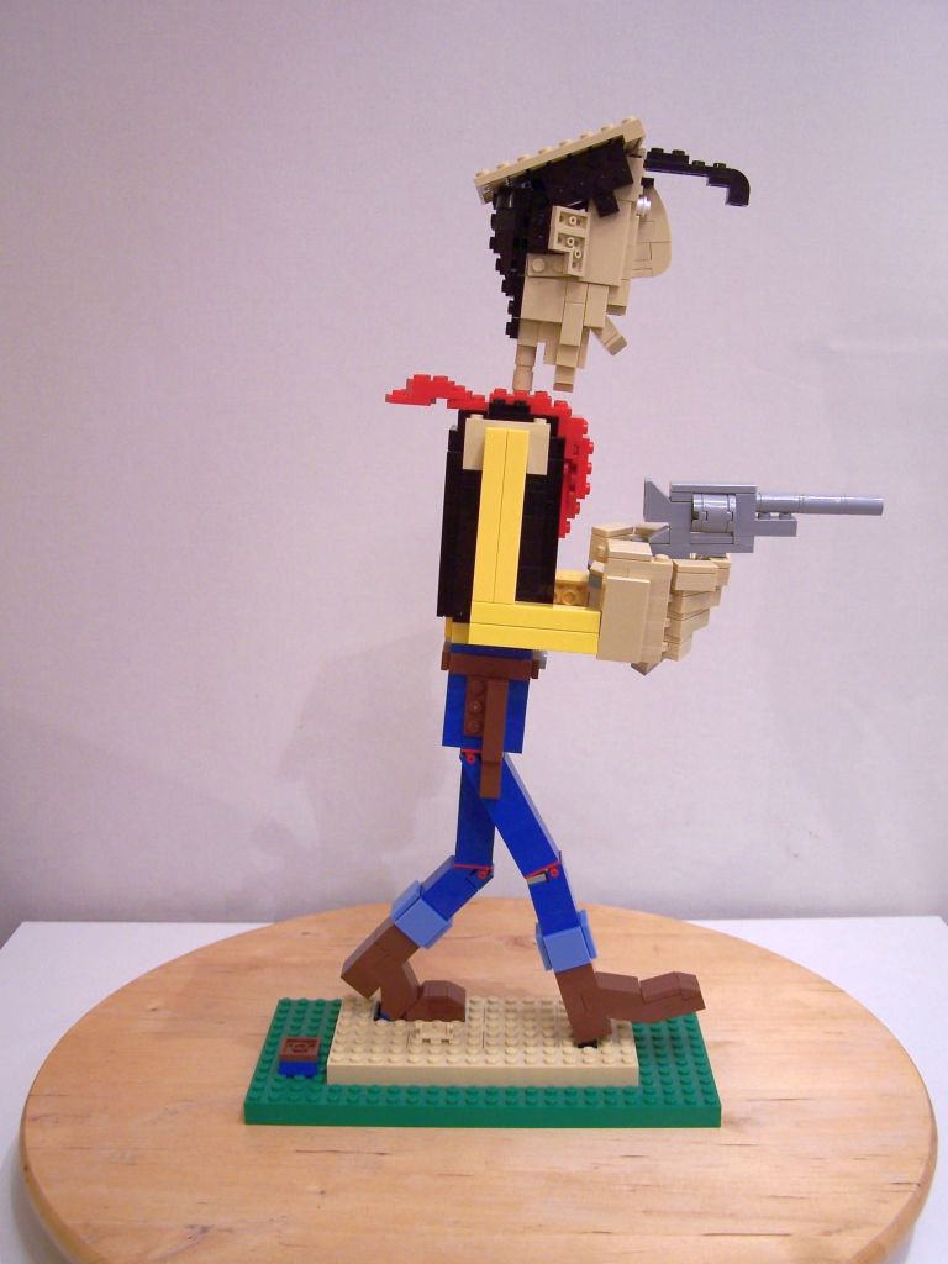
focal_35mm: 38
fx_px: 1388
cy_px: 632
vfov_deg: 49.0
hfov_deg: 37.7
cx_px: 474
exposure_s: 1/4
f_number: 2.8
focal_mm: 6.3
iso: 80
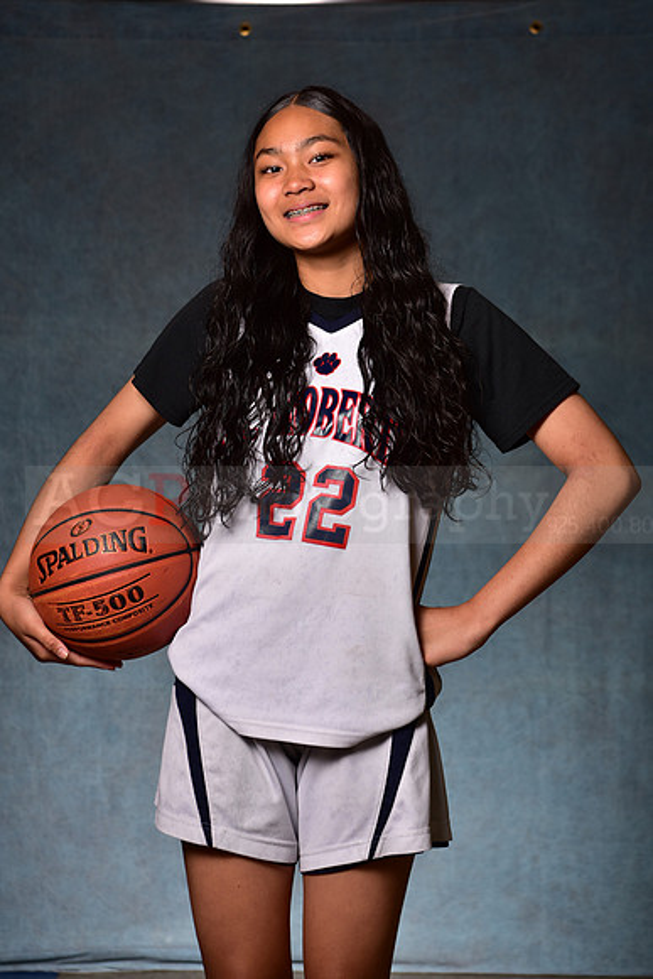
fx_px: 1903
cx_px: 326
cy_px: 490
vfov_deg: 28.8
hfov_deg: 19.5
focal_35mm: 70
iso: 100
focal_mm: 70
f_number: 5
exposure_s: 1/200
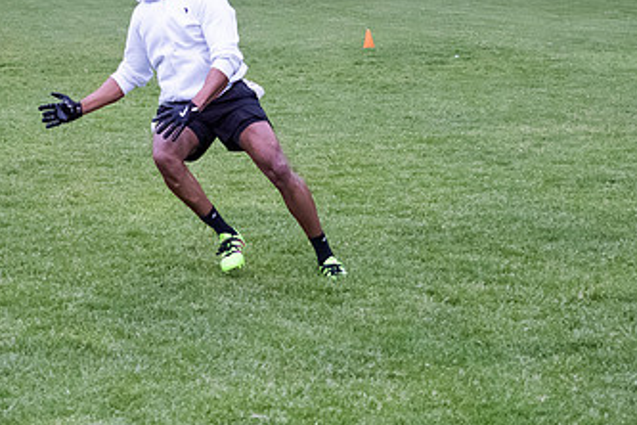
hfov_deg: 13.1
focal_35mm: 156
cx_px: 119
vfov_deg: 8.8
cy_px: 30
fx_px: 2760
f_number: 2.8
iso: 6400
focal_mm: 43
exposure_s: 1/800
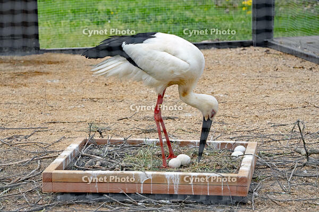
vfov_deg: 8.3
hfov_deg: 12.5
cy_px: 106
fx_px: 1462
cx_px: 160
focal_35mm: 165
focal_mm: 165
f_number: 8
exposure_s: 1/1250
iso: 800
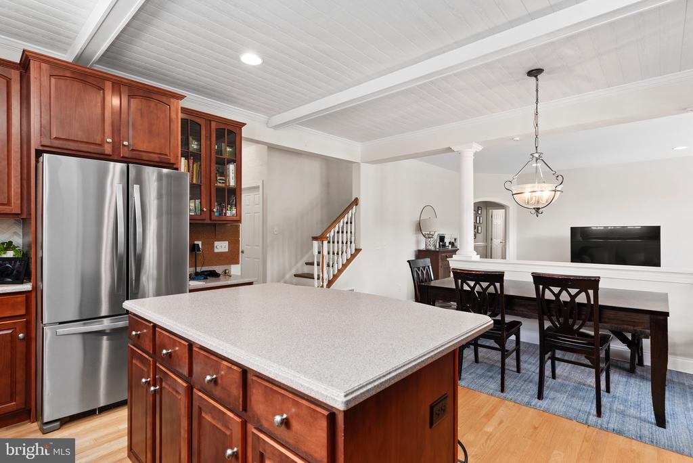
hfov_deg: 93.2
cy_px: 232
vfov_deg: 70.5
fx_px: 327
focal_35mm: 17
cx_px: 346
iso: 400
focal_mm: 17
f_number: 7.1
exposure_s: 1/5
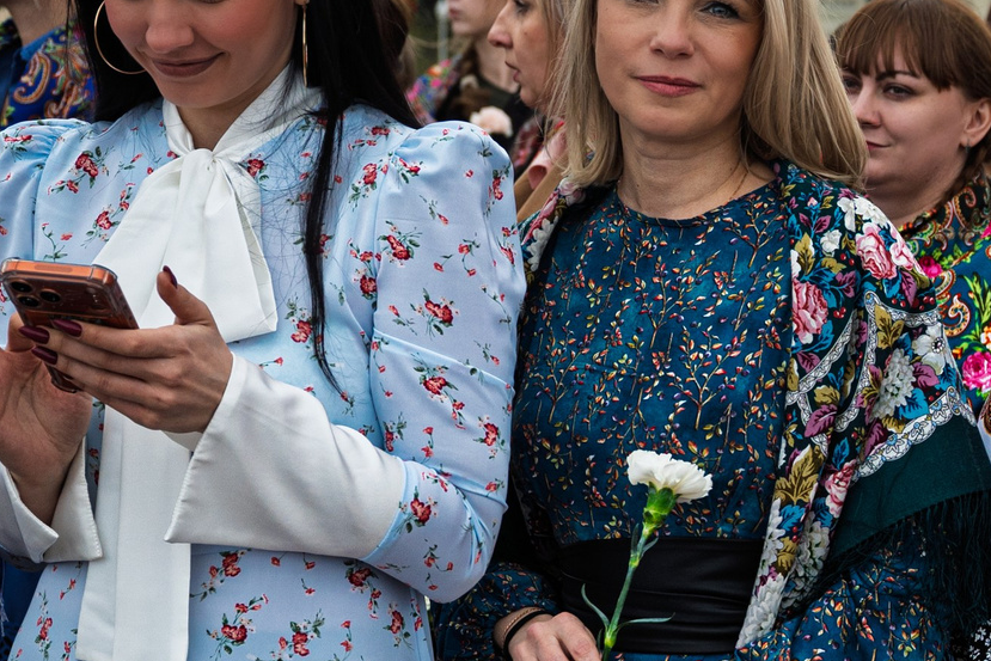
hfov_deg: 15.2
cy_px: 341
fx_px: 3551
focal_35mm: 129
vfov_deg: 10.6
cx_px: 1280
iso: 250
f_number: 4
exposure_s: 1/1000
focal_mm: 41
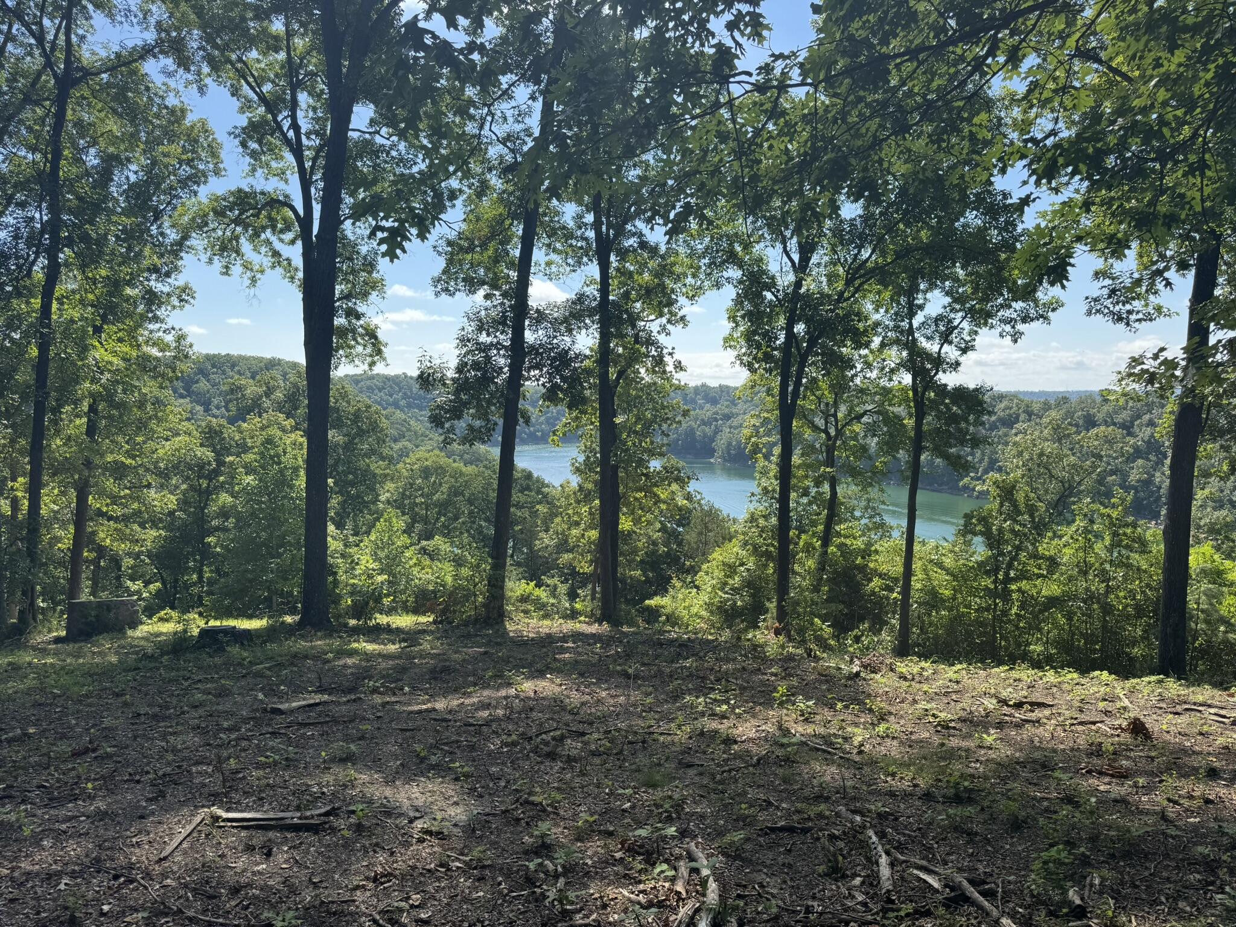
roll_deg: +0.1
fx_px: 857
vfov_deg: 56.8
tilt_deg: -4.6
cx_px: 618
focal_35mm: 24
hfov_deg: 71.6
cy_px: 464
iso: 80
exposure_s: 1/1923
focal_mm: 6.76
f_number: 1.78
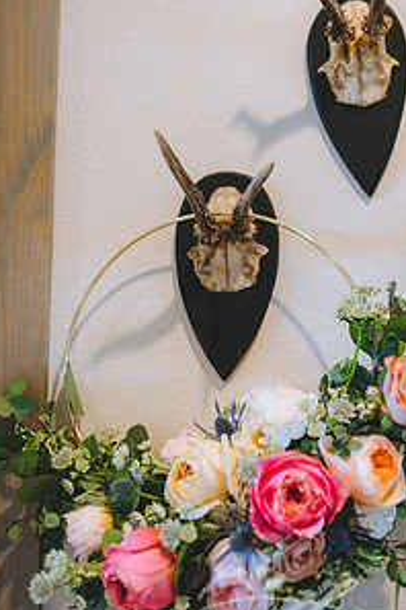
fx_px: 897
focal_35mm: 53
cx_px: 297
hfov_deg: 25.3
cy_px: 261
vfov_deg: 37.4
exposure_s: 1/500
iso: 1000
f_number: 1.8
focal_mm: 35
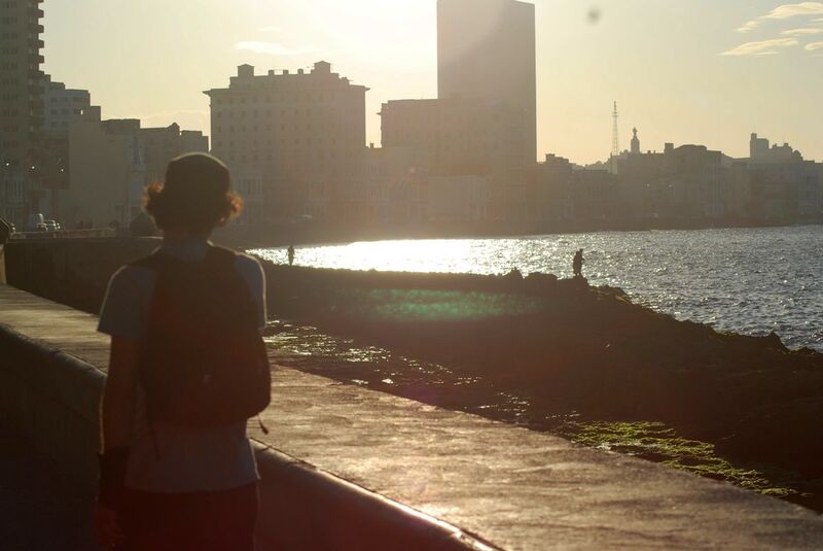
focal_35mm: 105
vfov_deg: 13.1
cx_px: 412
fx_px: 2403
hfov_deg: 19.4
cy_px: 276
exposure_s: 1/1000
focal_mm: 70
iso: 100
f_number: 8
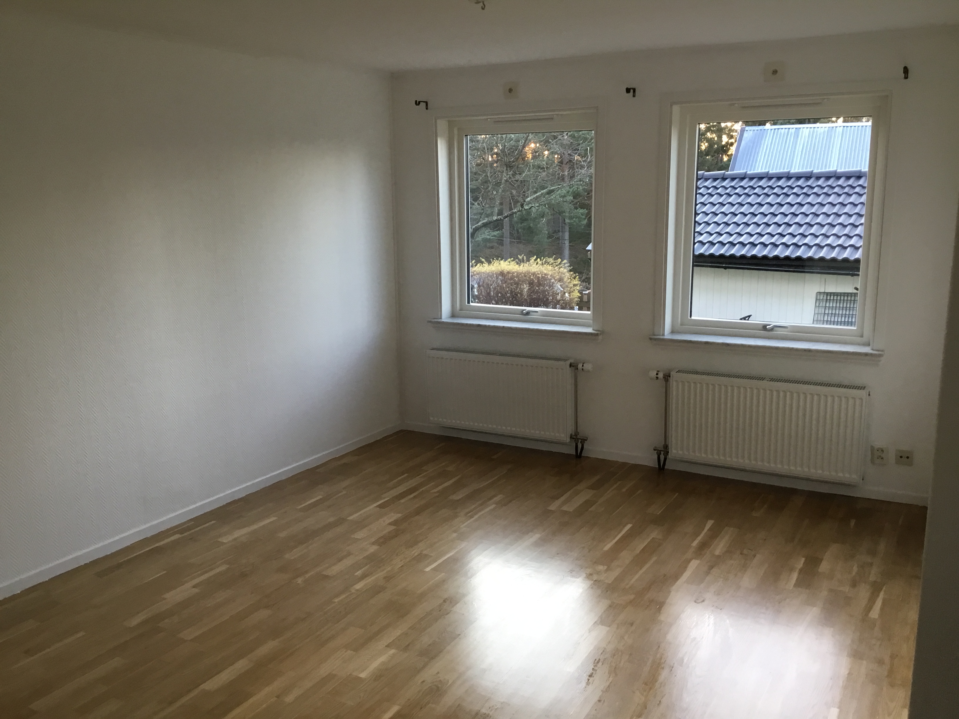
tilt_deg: -11.0
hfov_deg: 58.4
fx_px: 859
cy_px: 360
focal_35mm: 31
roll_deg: +0.3
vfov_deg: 45.4
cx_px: 480
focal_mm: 3.3
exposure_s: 1/33
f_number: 2.4
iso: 80
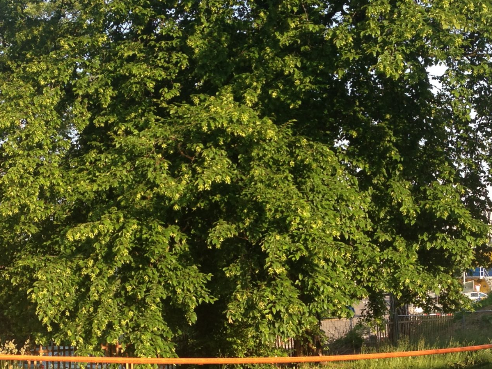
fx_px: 952
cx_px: 279
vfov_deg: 21.6
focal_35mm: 67
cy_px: 310
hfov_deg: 28.9
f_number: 2.4
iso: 50
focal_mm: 4.13
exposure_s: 1/345
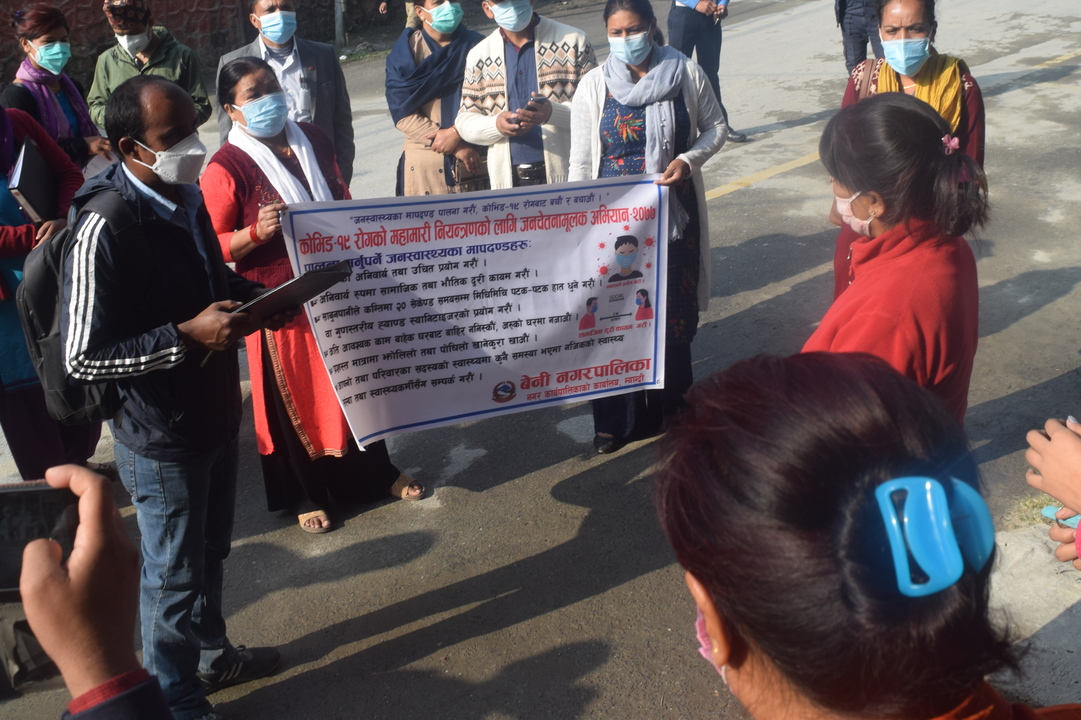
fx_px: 1171
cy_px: 225
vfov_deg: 33.8
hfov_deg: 49.5
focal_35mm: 39
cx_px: 573
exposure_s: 1/250
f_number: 8
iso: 220
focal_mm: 18
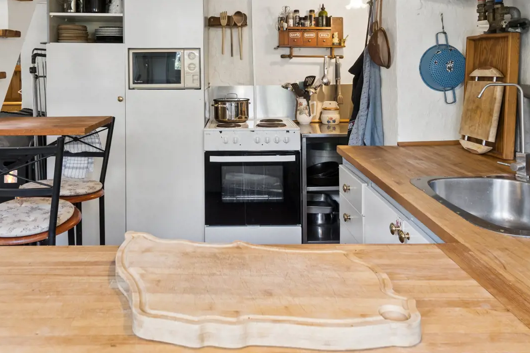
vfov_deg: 42.2
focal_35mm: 30
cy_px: 83
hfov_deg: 62.0
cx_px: 243
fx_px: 440
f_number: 8
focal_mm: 11
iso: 200
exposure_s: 1/4
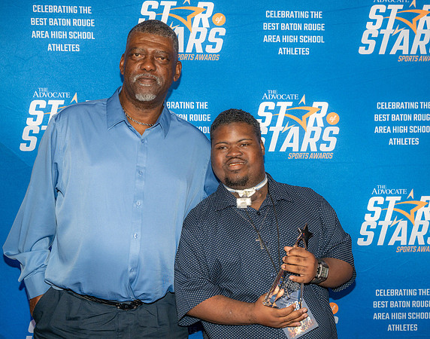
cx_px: 254
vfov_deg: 27.5
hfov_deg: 34.5
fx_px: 691
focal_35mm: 55
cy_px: 170
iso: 320
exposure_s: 1/100
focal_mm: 49
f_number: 6.3
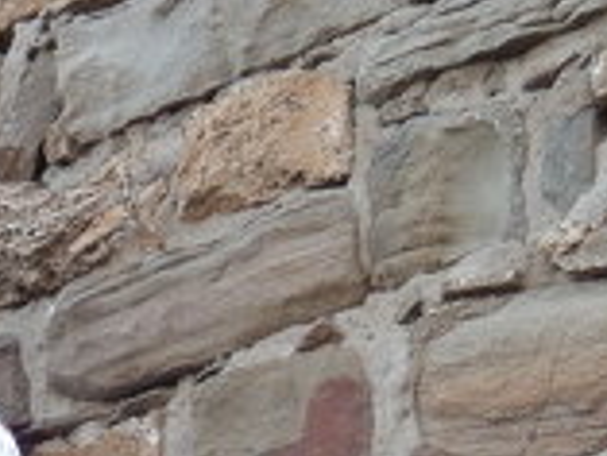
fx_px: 1878
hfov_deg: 17.8
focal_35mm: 107
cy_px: 835
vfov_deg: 12.6
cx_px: -35
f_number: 3.6
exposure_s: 1/30
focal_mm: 5.1
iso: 140
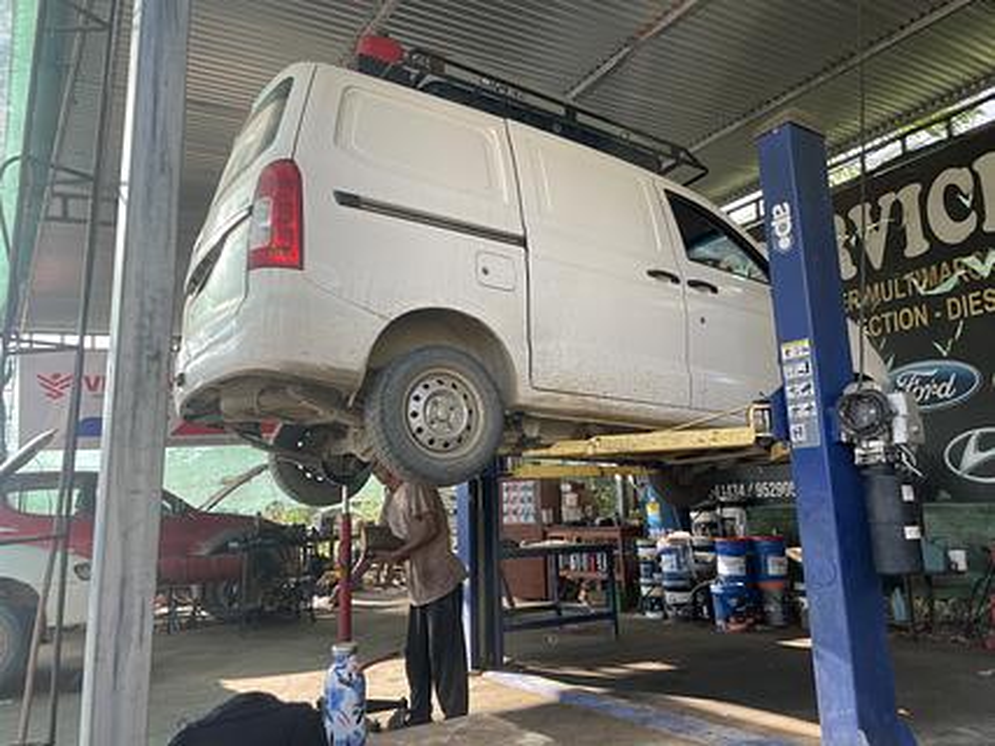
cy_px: 373
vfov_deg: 53.0
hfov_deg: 67.3
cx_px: 498
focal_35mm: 26
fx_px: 747
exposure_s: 1/290
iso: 32
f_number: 1.6
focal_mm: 4.2
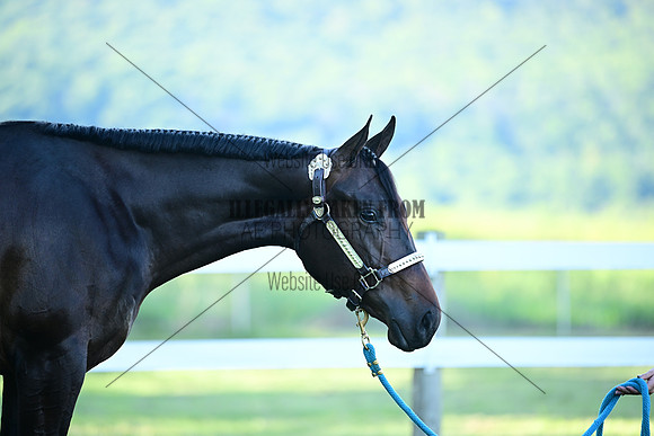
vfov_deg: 6.9
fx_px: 3634
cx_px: 327
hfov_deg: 10.3
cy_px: 218
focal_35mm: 200
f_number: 2.8
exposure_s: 1/427
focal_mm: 200
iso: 400
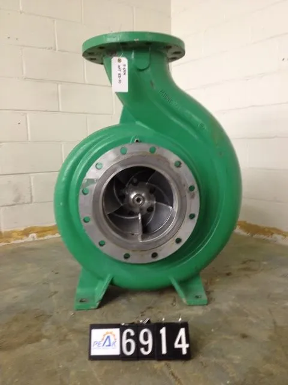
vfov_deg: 52.6
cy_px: 192
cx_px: 144
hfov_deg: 40.7
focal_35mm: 35
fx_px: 388
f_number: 2.4
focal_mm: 4.28
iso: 125
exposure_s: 1/20
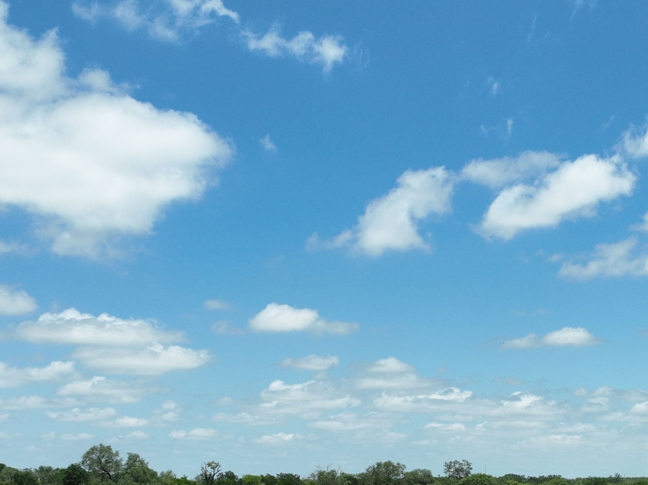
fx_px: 1272
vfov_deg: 20.9
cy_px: 490
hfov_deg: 28.3
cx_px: 447
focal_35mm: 68
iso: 100
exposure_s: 1/100
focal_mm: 12.29
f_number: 2.8
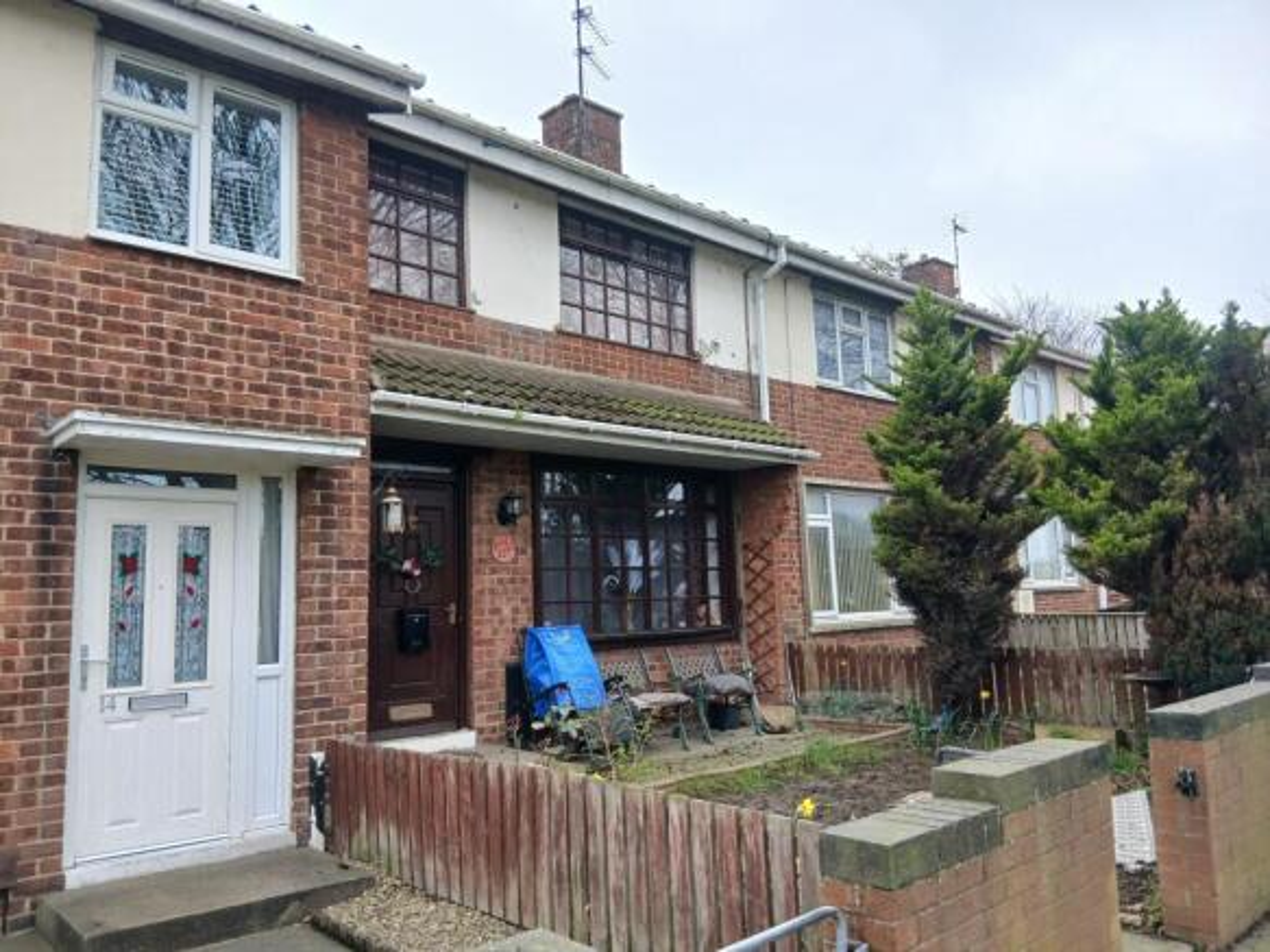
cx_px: 635
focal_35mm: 26
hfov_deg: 67.3
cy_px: 476
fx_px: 954
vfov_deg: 53.0
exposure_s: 1/103
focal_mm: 3.98
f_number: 1.8
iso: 20
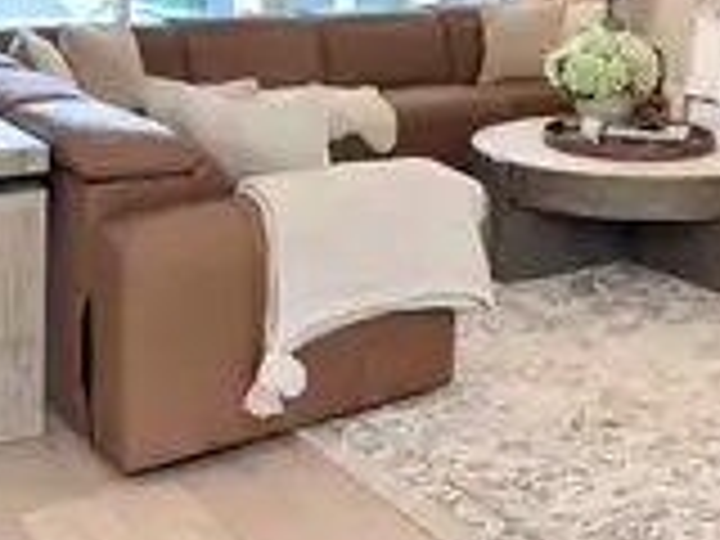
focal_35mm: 60
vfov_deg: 22.7
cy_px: -81
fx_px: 1248
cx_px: 432
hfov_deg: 32.1
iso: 160
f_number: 1.78
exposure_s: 1/233
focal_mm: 6.76
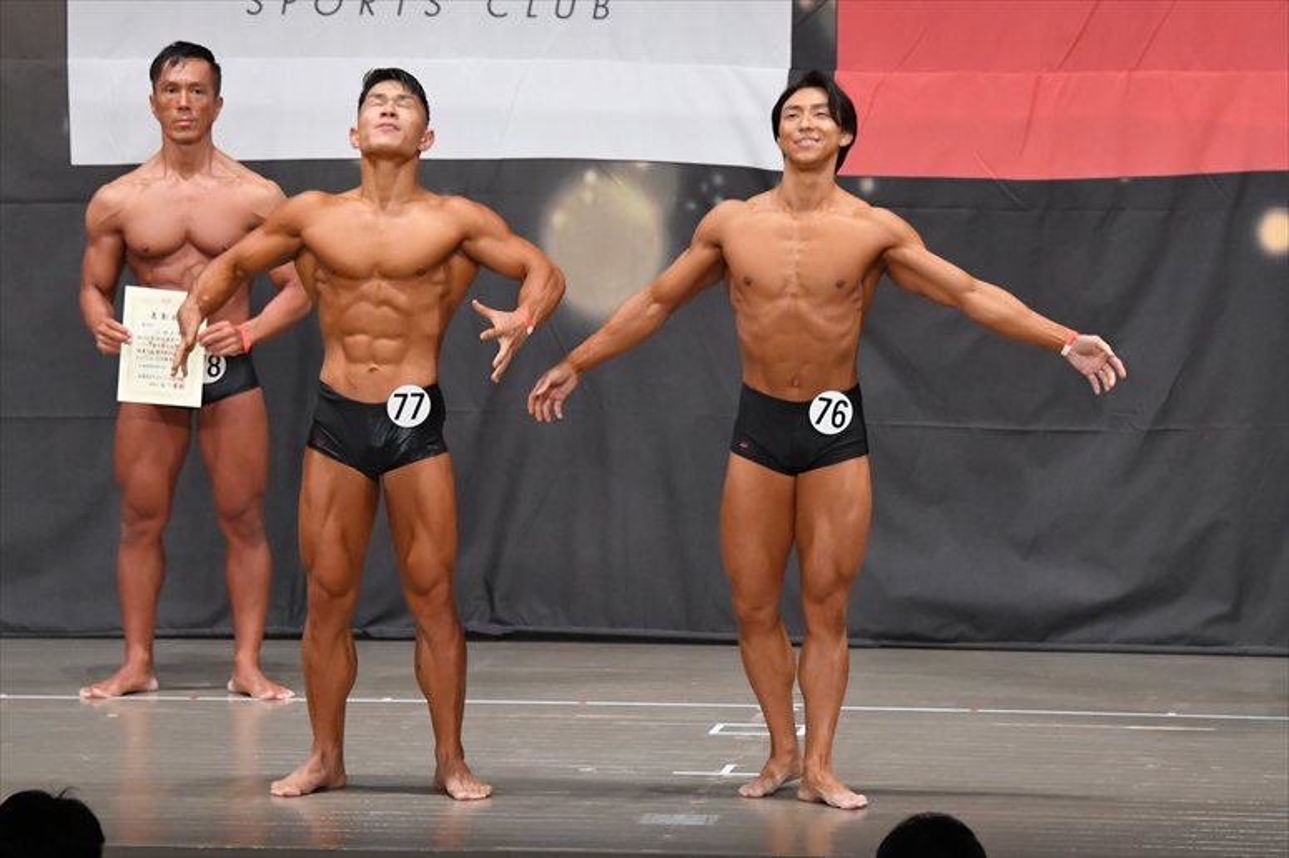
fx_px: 7229
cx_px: 644
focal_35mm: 202
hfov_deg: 10.2
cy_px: 429
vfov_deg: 6.8
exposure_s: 1/400
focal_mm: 135
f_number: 5.6
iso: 6400
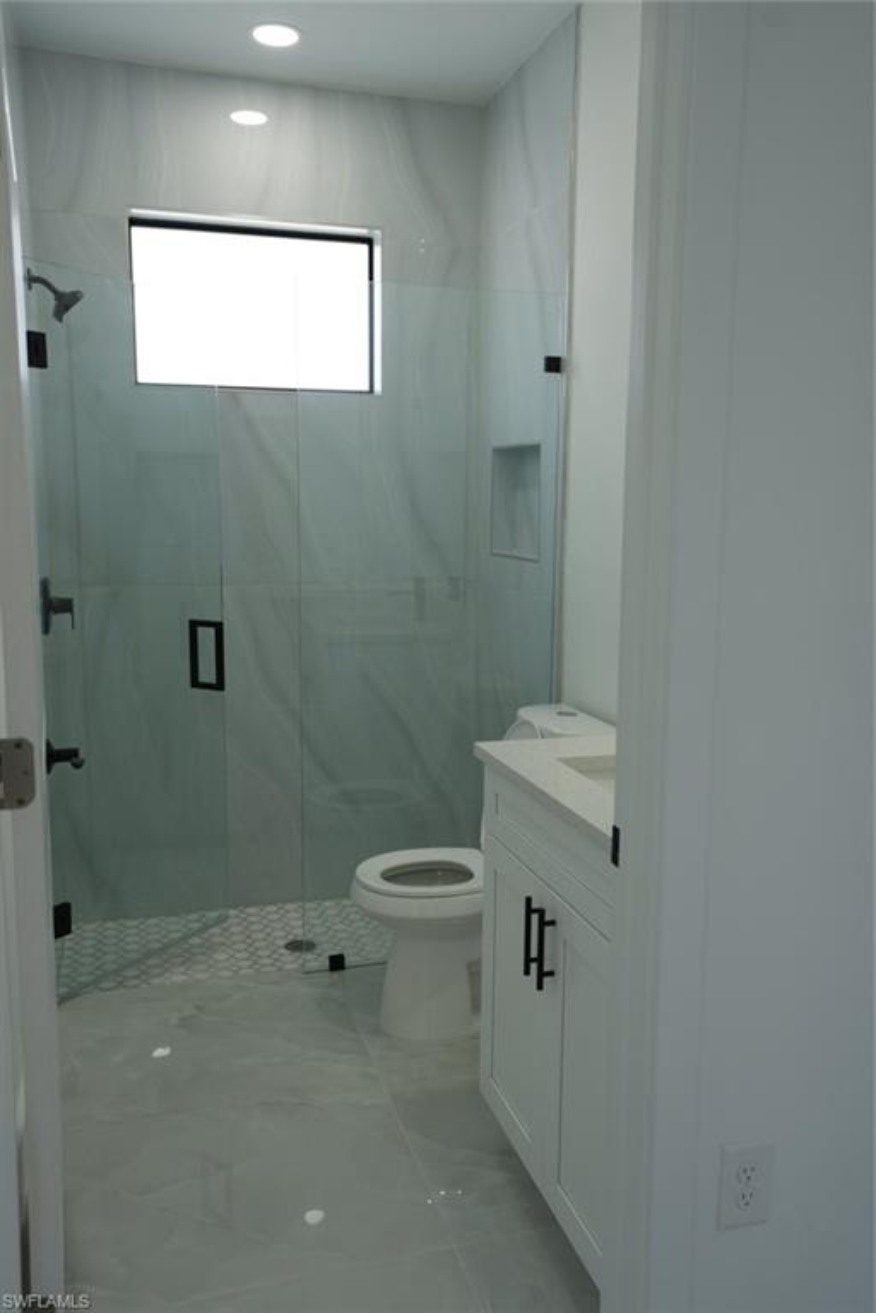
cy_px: 656
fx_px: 1095
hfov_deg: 43.6
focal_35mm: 30
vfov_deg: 61.9
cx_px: 438
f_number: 4
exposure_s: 1/30
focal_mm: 30
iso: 100
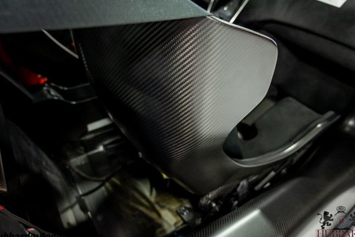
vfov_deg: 48.0
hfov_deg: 67.4
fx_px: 266
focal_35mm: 27
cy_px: 118
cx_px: 180
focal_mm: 24
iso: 10000
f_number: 4
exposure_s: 1/60
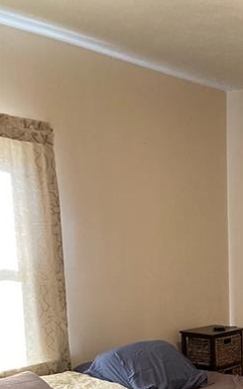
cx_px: 288
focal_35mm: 59
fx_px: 626
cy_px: 367
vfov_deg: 32.4
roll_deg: +0.8
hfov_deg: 20.6
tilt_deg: -11.3
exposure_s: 1/60
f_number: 1.8
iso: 320
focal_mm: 3.99
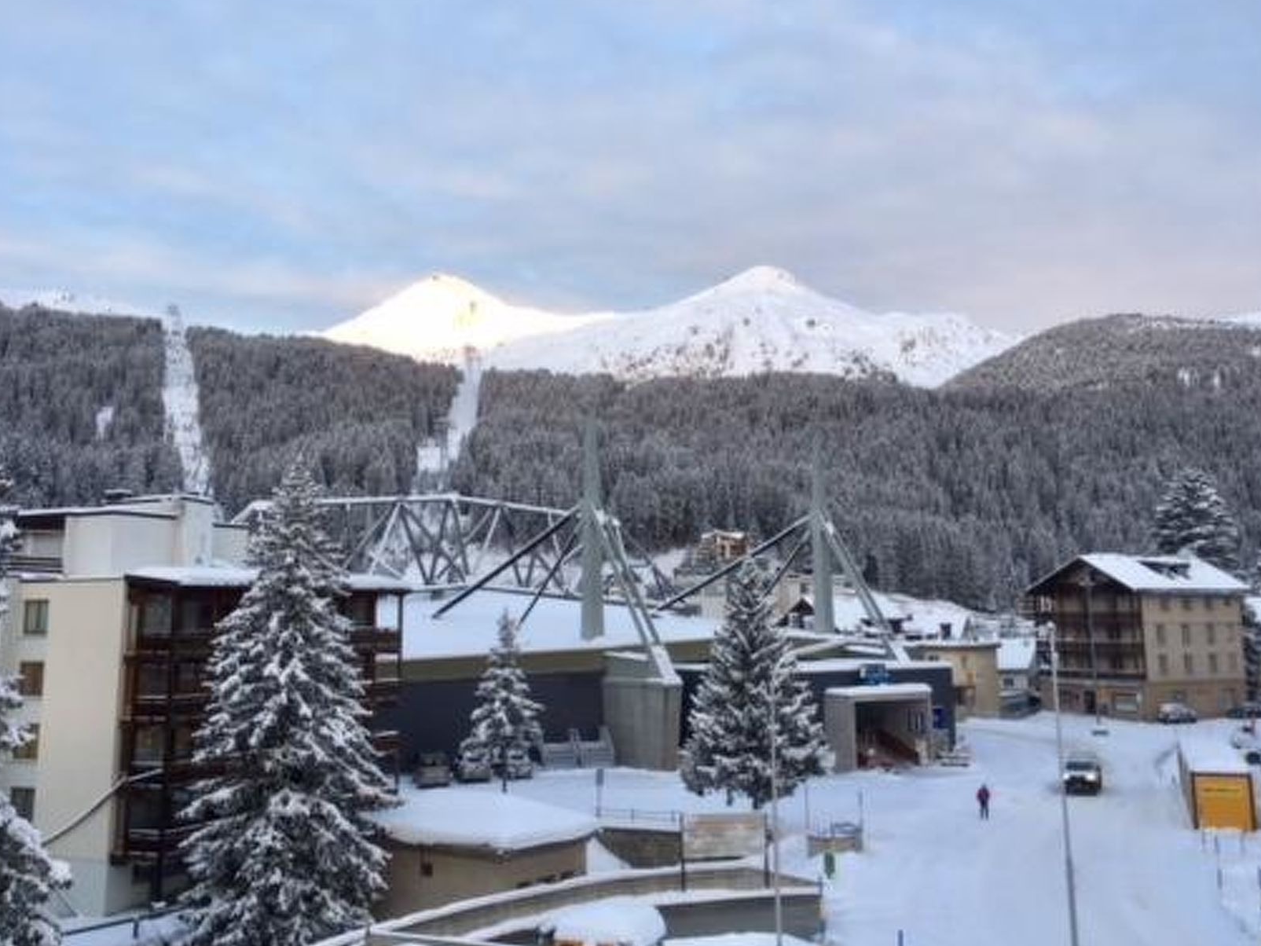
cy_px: 346
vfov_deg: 38.4
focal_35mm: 37
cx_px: 574
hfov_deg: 50.1
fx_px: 1348
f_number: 2.2
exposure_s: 1/109
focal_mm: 4.15
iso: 32
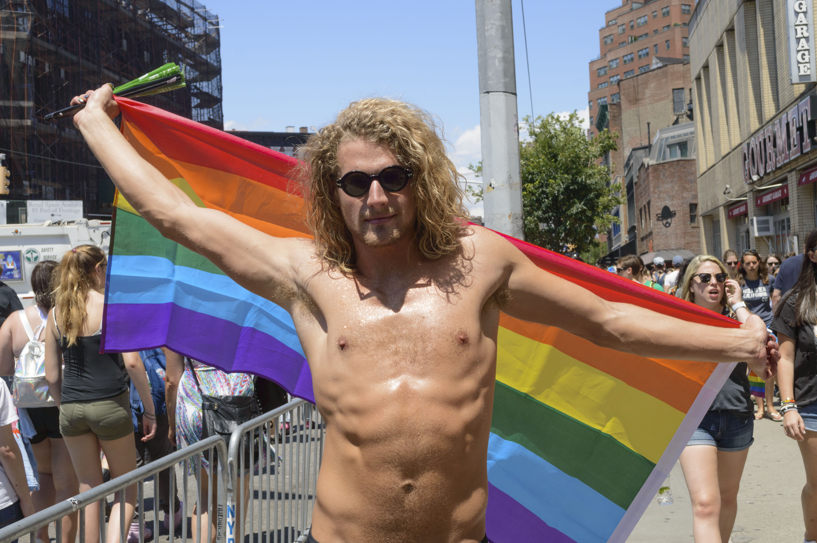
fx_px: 1020
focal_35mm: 45
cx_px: 408
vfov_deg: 29.8
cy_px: 272
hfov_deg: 43.6
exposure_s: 1/400
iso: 200
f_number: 10
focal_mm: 30
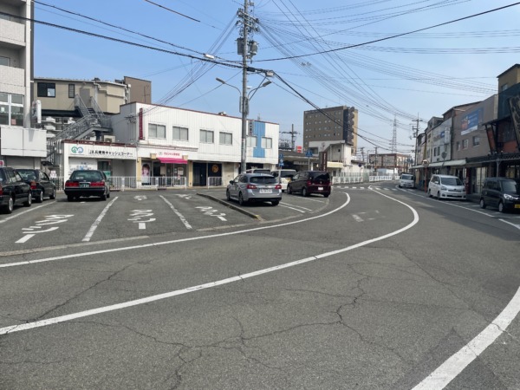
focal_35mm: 26
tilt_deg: -2.7
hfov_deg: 67.3
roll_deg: -2.0
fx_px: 391
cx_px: 260
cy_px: 195
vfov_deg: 53.1
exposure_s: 1/5814
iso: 50
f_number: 1.6
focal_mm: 4.2
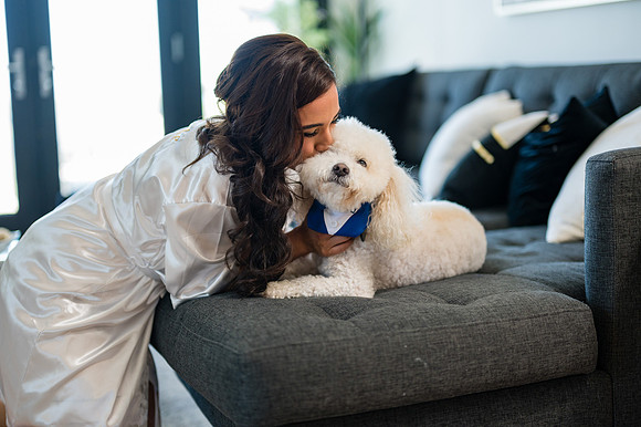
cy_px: 194
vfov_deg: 24.8
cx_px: 328
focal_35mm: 54
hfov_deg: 36.6
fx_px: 970
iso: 400
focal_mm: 50
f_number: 1.2
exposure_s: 1/500
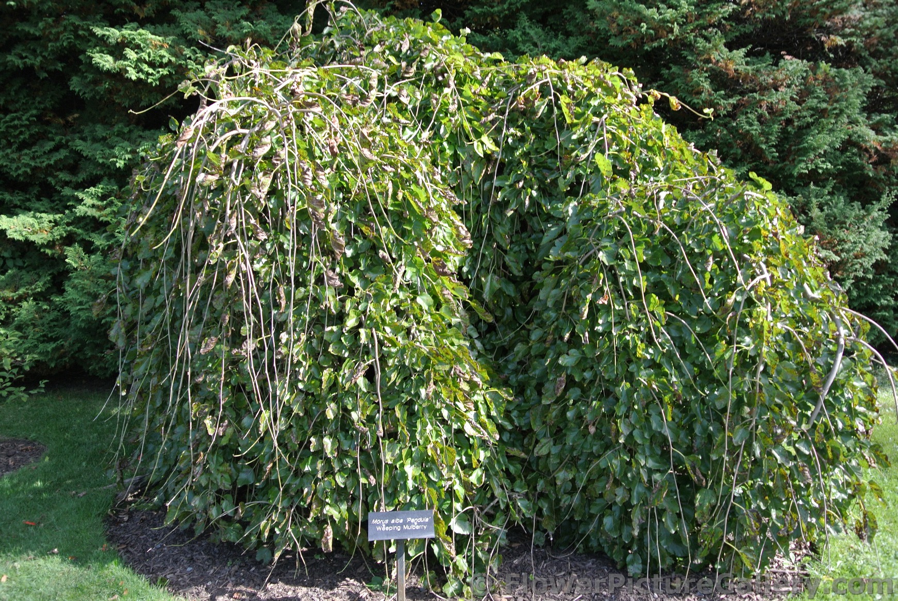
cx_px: 449
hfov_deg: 67.3
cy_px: 300
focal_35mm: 27
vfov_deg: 48.0
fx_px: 674
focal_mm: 10
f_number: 4
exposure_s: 1/250
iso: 160
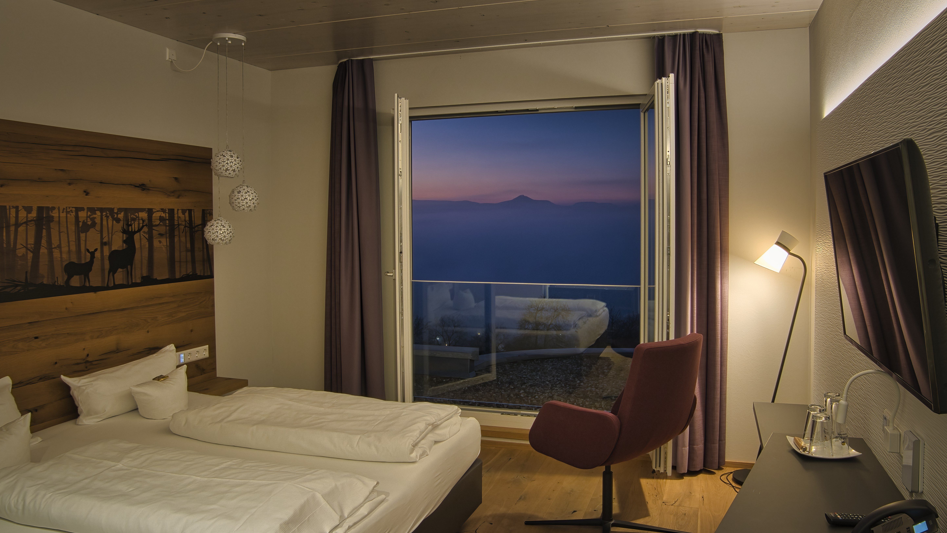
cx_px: 483
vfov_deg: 44.3
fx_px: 653
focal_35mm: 26
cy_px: 240
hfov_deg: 71.9
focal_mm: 16
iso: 250
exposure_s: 2
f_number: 11
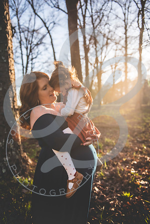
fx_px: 194
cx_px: 75
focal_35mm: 31
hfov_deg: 42.3
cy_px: 112
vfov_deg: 60.3
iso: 100
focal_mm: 31
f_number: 2.8
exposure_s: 1/1000
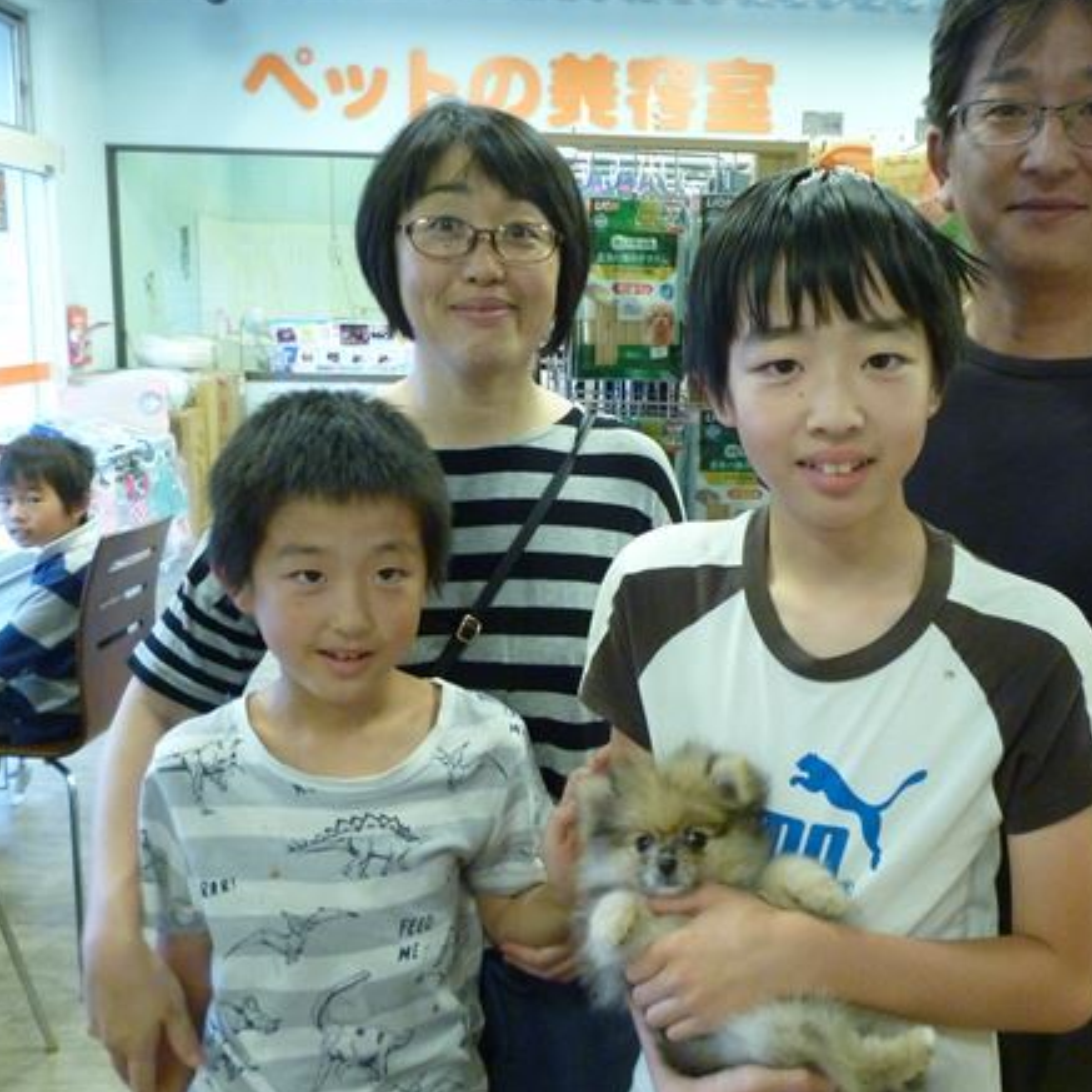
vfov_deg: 48.5
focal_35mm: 34
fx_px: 1213
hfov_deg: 48.2
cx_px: 657
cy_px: 547
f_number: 3.1
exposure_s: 1/50
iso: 400
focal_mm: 5
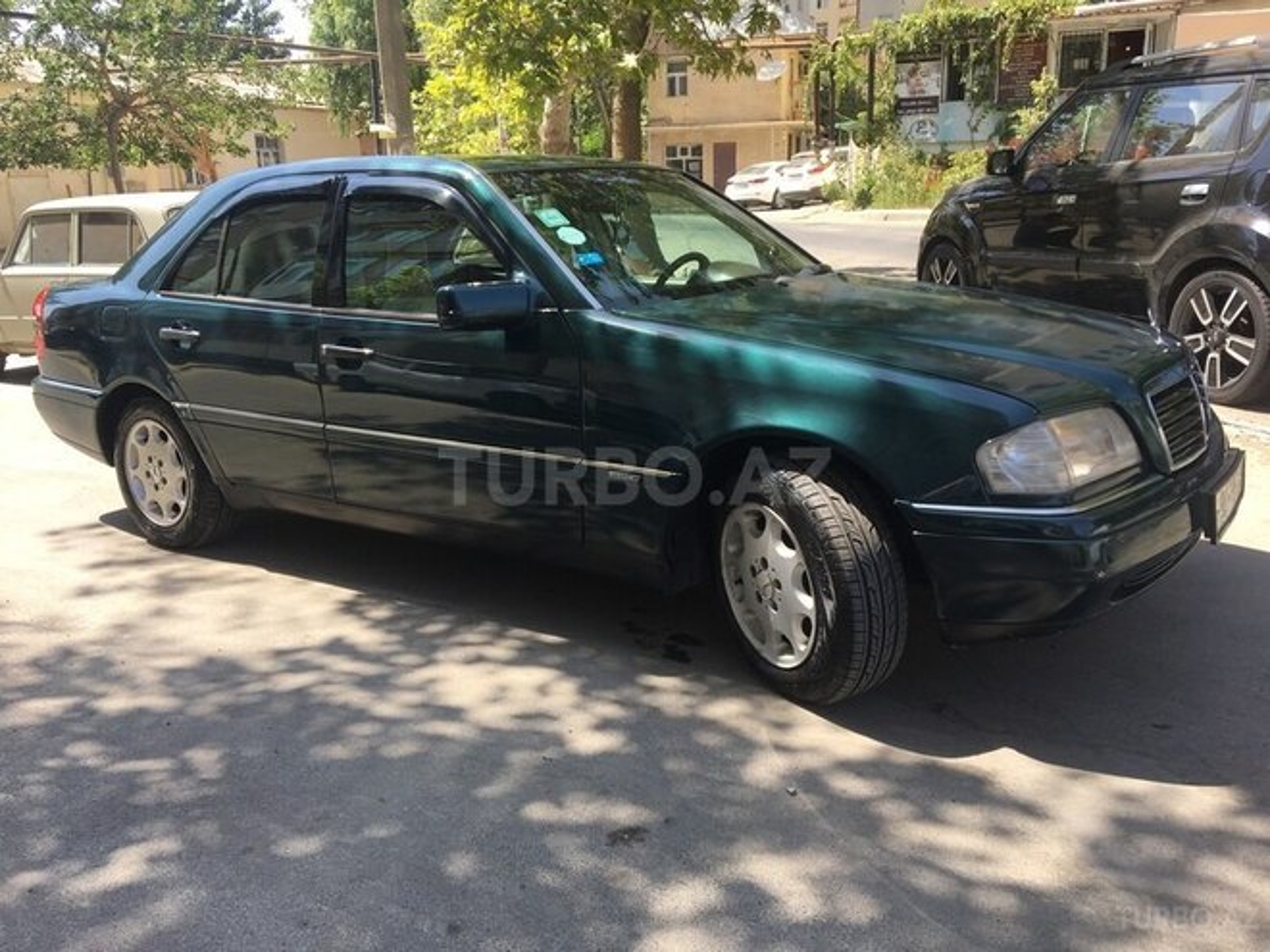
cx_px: 635
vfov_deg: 48.2
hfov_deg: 61.7
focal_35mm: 29
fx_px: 1064
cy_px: 476
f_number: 2.2
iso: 25
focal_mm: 4.15
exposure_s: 1/420
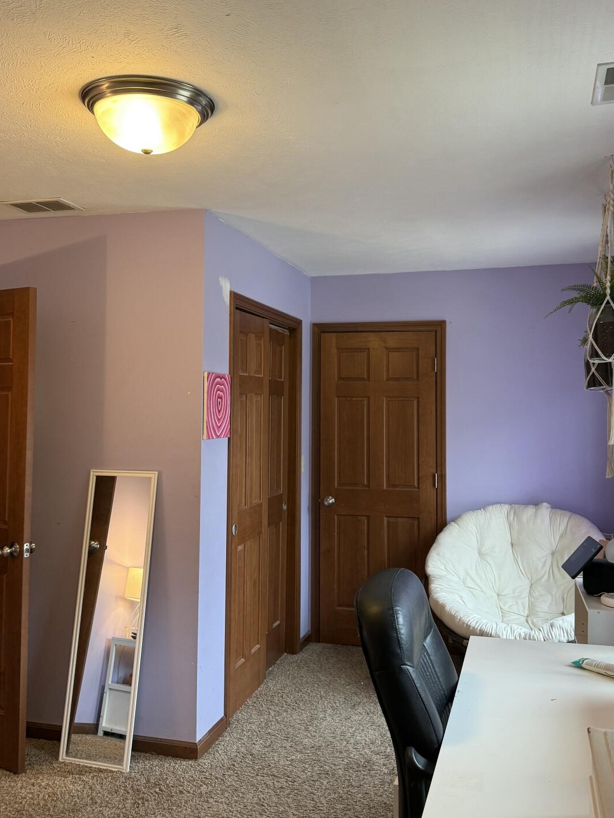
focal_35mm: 34
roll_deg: -0.4
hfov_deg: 41.8
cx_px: 303
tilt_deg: +2.4
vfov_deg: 53.9
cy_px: 368
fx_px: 804
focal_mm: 6.76
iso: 125
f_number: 1.78
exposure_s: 1/60
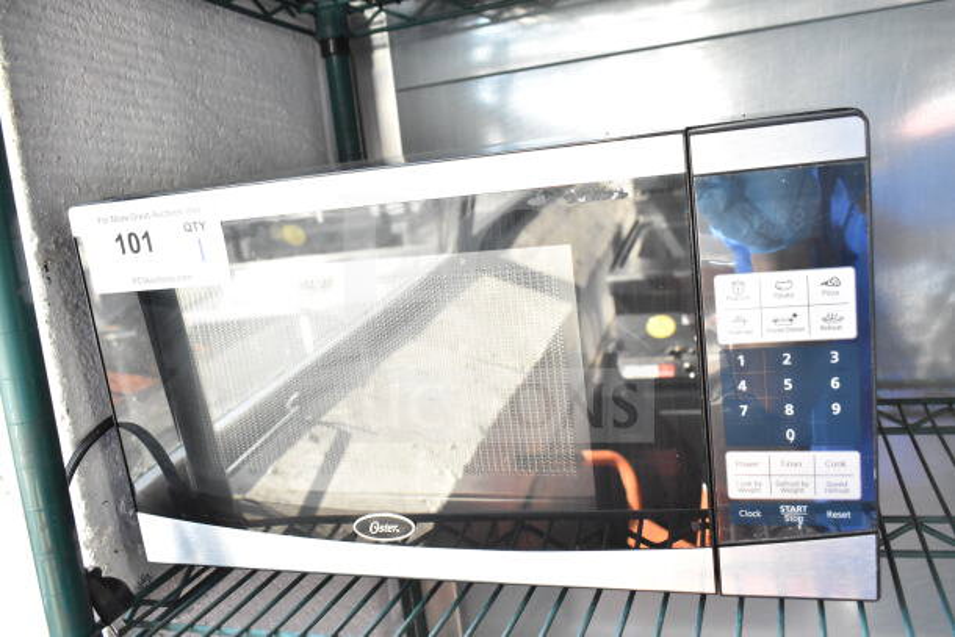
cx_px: 478
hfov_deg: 59.5
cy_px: 318
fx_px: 836
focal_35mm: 32
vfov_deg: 41.7
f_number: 5.6
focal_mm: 21
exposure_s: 1/125
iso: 1600
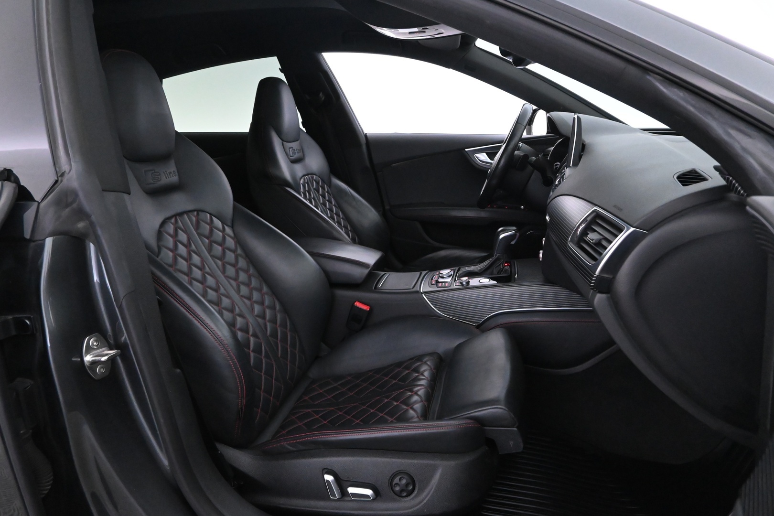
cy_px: 258
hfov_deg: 73.7
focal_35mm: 24
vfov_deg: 53.1
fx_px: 516
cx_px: 387
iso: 6400
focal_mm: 16
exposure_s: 1/40
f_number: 5.6
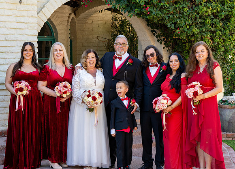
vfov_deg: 17.2
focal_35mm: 83
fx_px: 558
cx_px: 127
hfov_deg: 23.8
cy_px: 84
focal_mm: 79
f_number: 7.1
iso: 500
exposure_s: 1/250
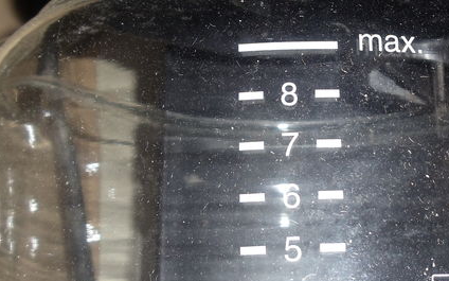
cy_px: 101
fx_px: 1346
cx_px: 357
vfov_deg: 11.9
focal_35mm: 110
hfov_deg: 18.8
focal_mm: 6
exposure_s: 1/30
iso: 80
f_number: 7.1
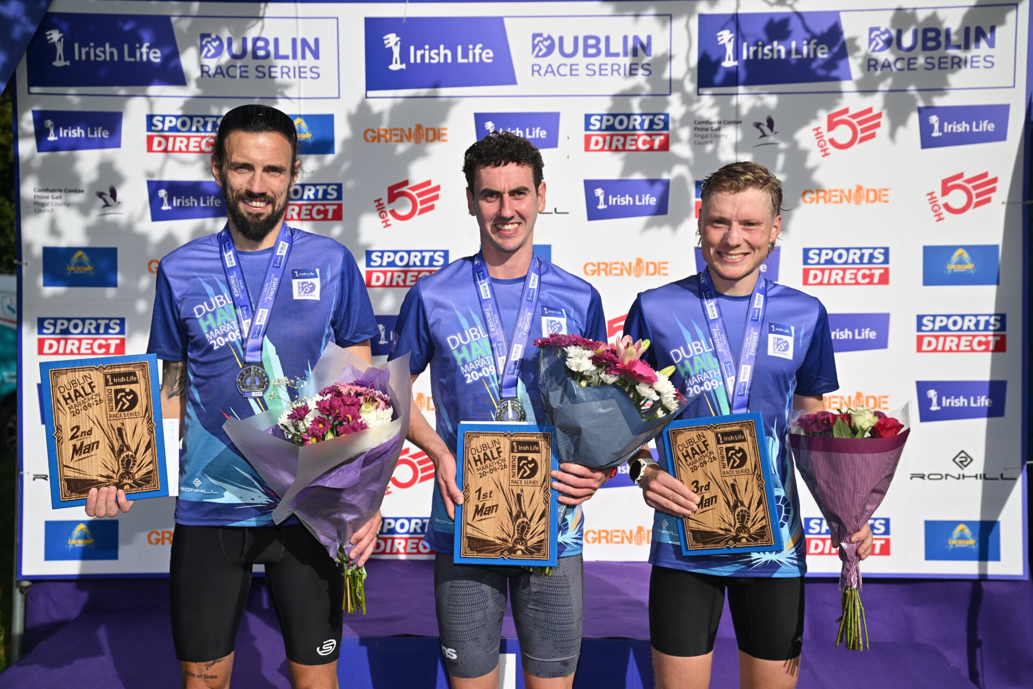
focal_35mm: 43
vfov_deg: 31.2
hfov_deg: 45.4
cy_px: 344
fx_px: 1234
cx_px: 516
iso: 100
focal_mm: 43
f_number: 4.5
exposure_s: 1/1600
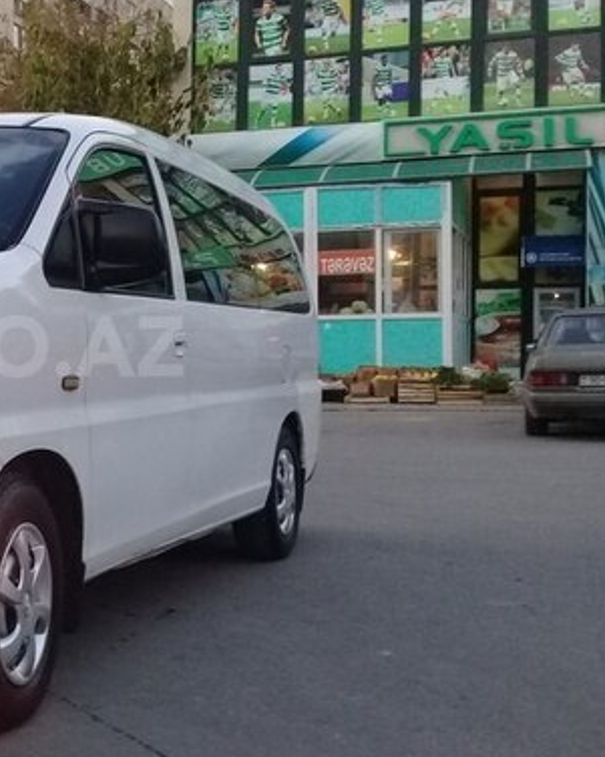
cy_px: 346
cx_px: -22
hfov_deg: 26.8
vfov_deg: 35.4
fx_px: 1188
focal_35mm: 53
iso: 160
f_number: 2.2
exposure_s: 1/40
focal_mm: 3.3
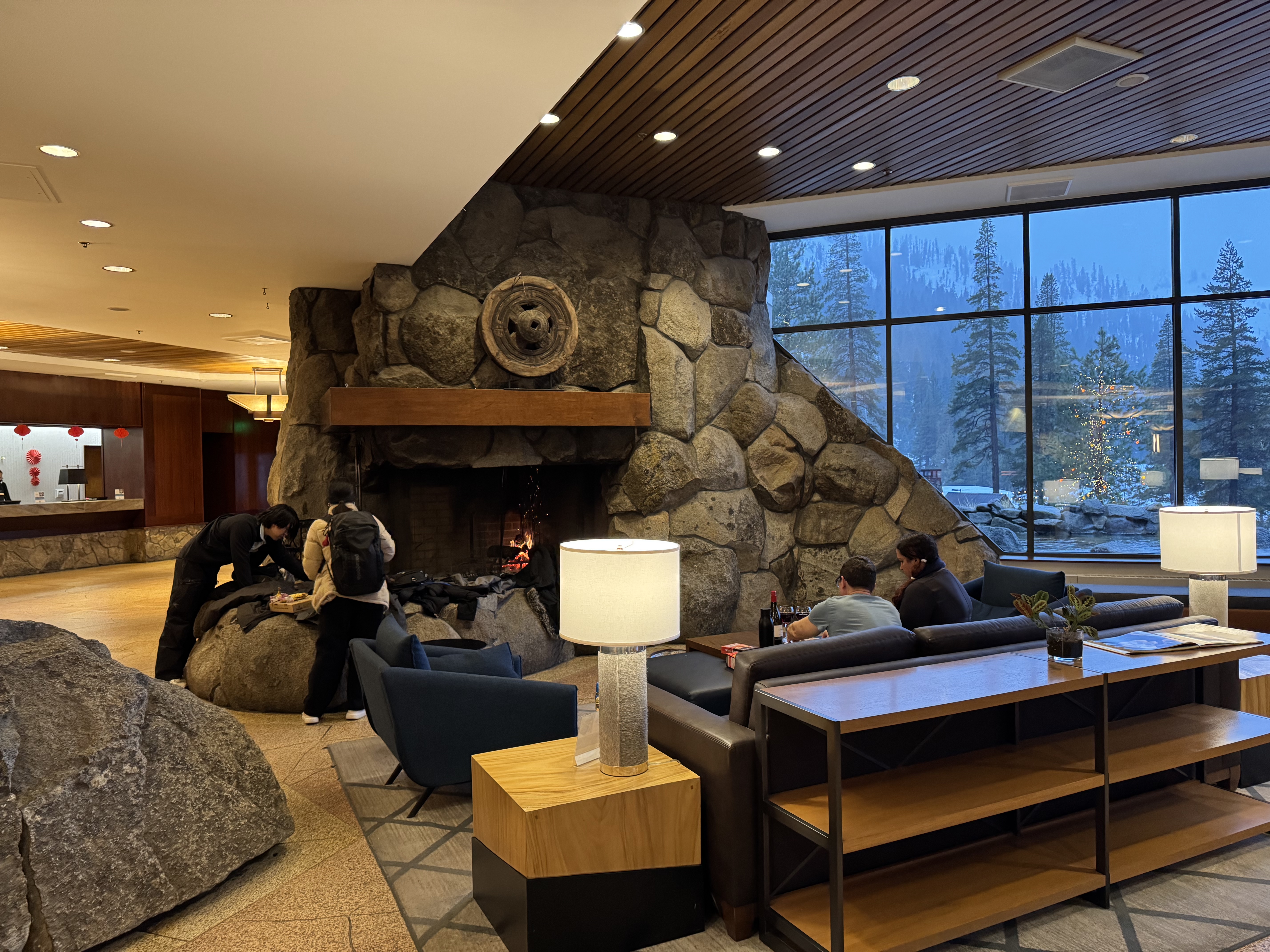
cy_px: 476
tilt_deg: -2.0
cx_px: 635
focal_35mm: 24
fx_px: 881
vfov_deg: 56.8
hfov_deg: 71.6
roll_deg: +0.1
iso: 640
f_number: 1.78
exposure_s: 1/40
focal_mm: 6.76
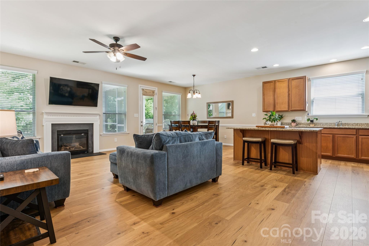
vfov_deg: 68.9
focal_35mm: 18
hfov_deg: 91.6
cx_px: 184
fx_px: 179
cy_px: 123
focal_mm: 17.5
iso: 100
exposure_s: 2.5
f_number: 13
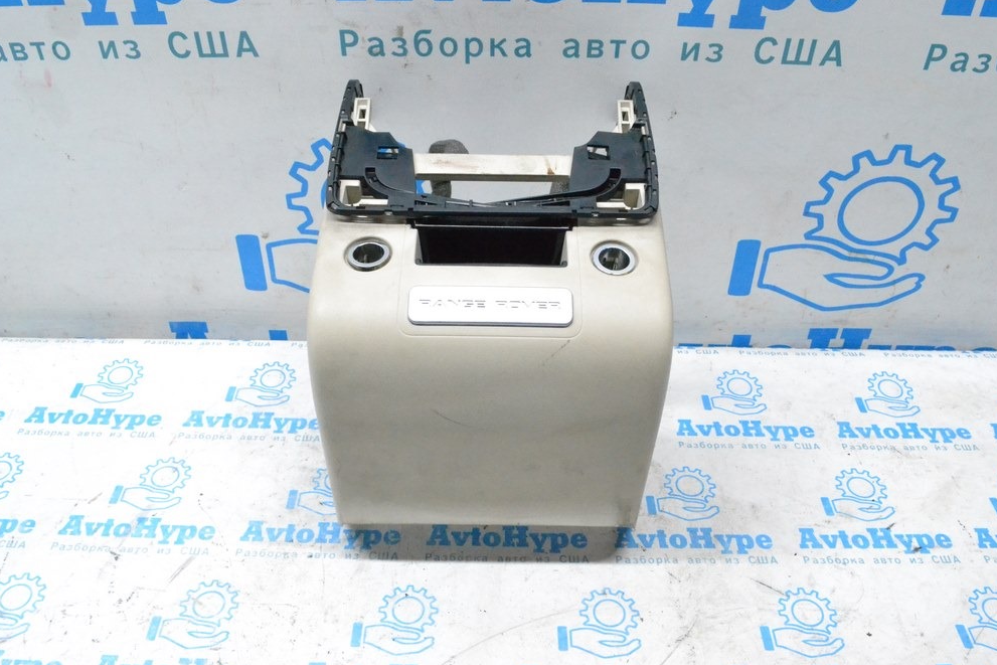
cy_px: 325
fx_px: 859
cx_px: 494
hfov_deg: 60.3
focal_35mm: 31
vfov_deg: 42.3
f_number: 10
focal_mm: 20
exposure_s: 1/125
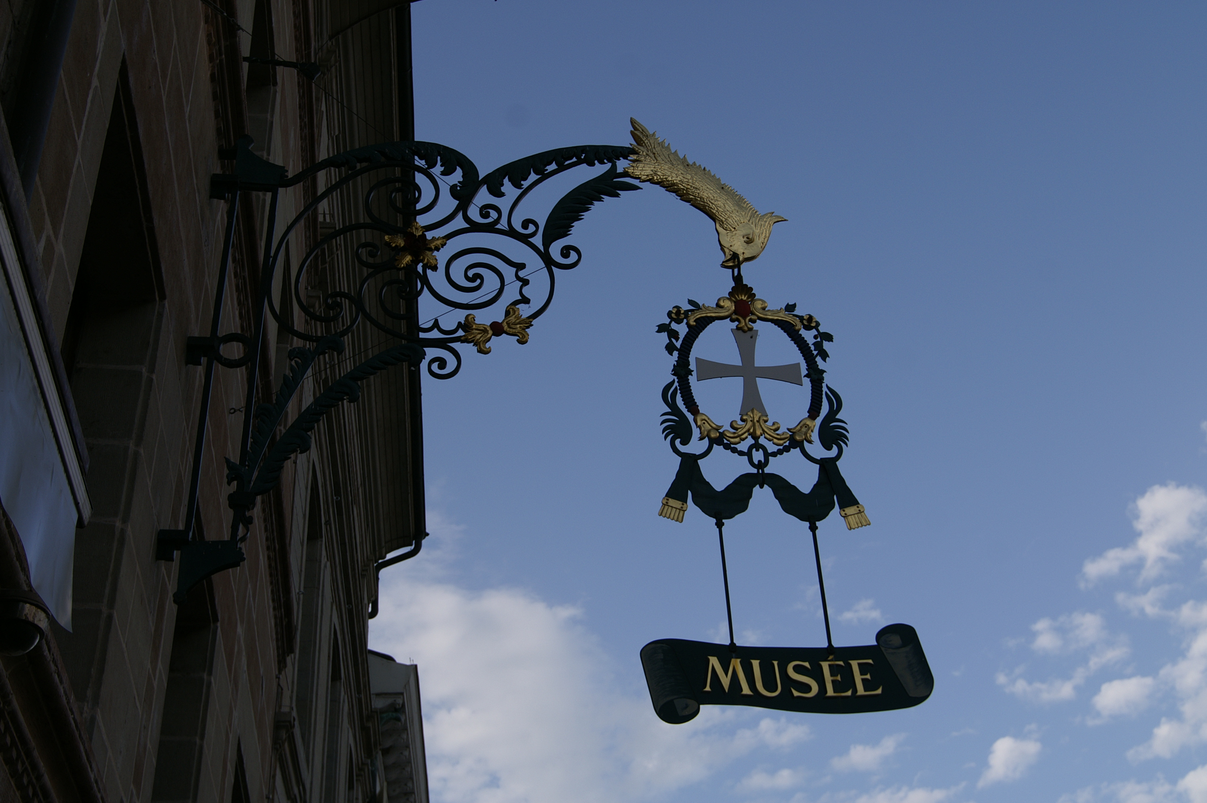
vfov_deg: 29.8
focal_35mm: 45
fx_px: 1507
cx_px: 604
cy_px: 402
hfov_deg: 43.6
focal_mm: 30
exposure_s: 1/250
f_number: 8
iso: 100
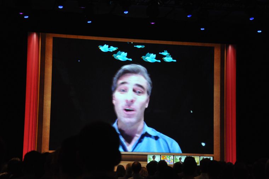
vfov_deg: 14.7
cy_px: 90
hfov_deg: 21.9
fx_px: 694
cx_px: 134
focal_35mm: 93
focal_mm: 62
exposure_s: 1/30
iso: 1800
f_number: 5.3
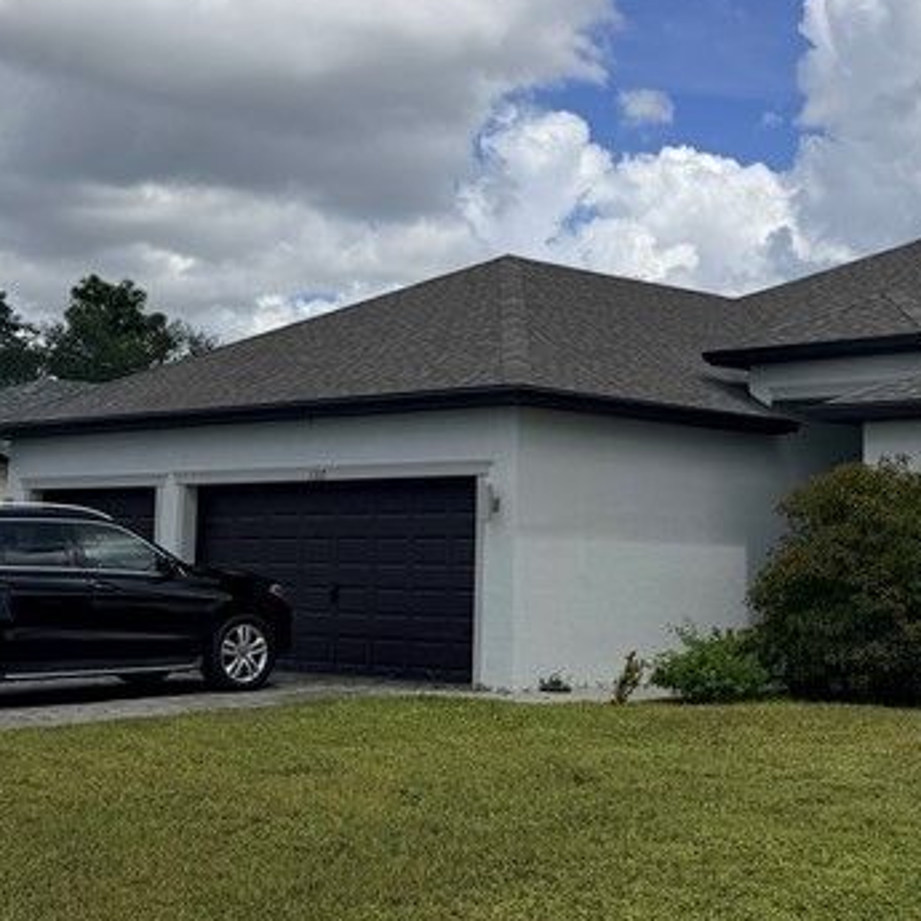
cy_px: 366
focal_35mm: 63
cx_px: 510
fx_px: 1896
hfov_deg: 27.3
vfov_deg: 27.2
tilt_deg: +5.8
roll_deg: -0.9
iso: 80
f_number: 1.78
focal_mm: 6.76
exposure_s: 1/10309
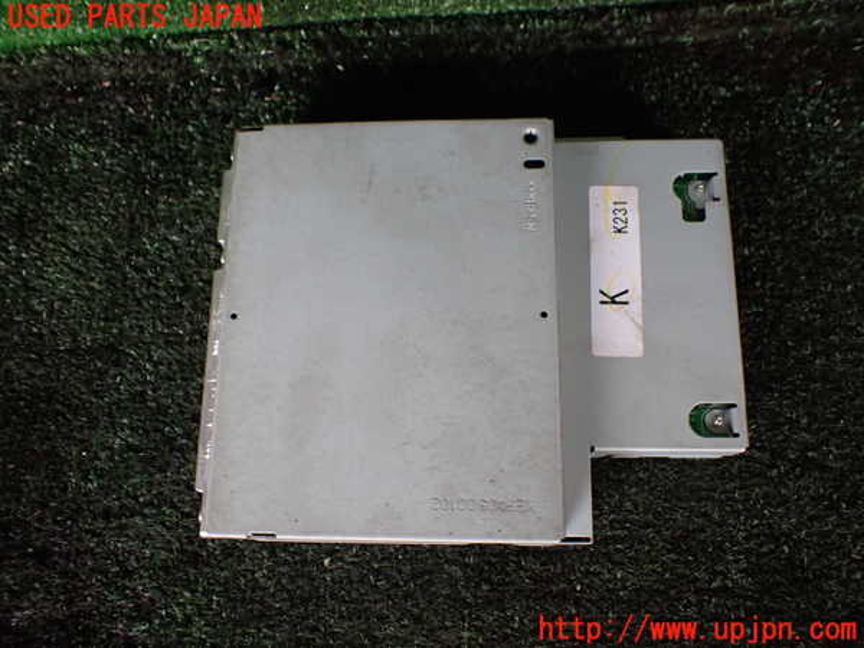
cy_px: 324
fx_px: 749
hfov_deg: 60.0
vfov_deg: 46.8
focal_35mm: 30
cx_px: 432
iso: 320
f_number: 2.3
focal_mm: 5.4
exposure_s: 1/125
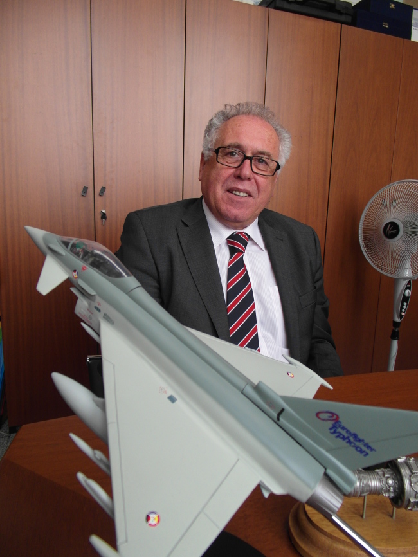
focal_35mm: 23
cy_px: 278
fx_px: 370
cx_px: 209
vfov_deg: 73.9
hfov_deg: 58.9
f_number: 2.8
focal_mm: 4.1
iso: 100
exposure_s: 1/45
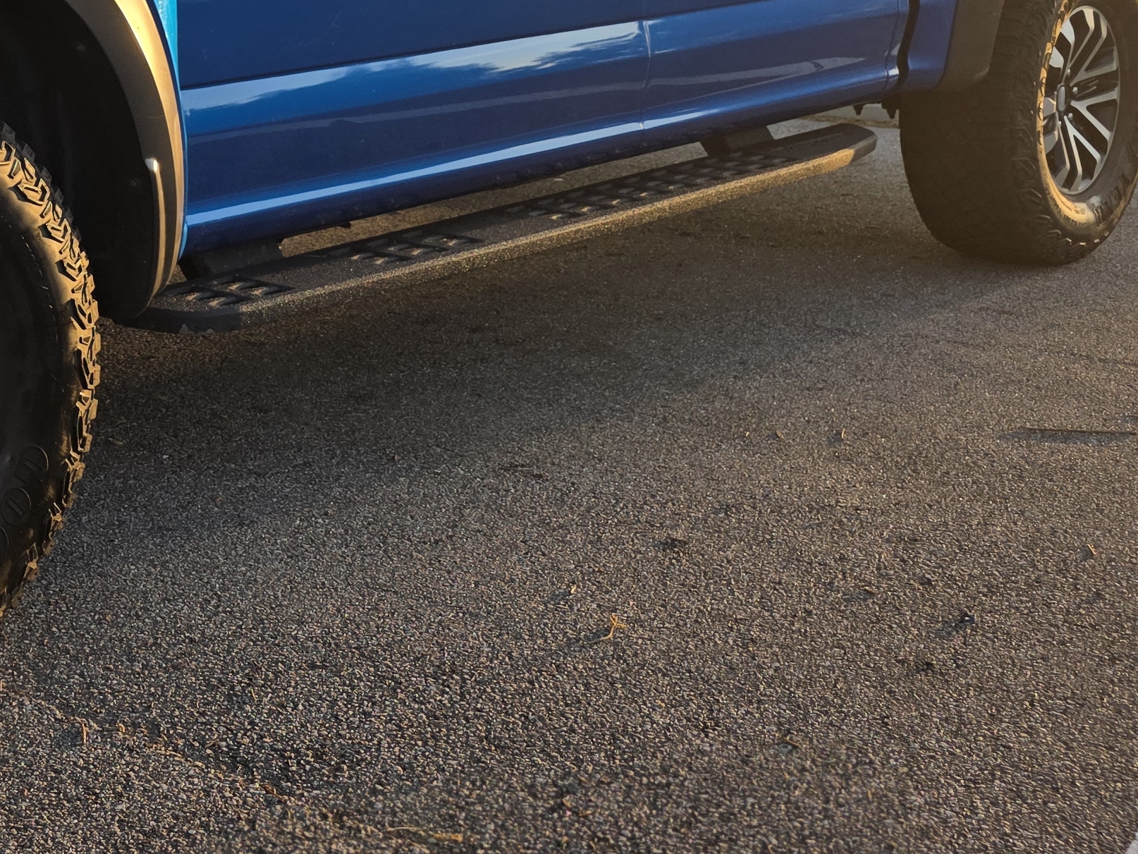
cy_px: 8
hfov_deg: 31.1
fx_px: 1874
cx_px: -15
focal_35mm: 57
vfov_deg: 24.5
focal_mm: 6.3
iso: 80
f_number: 1.7
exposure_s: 1/1554
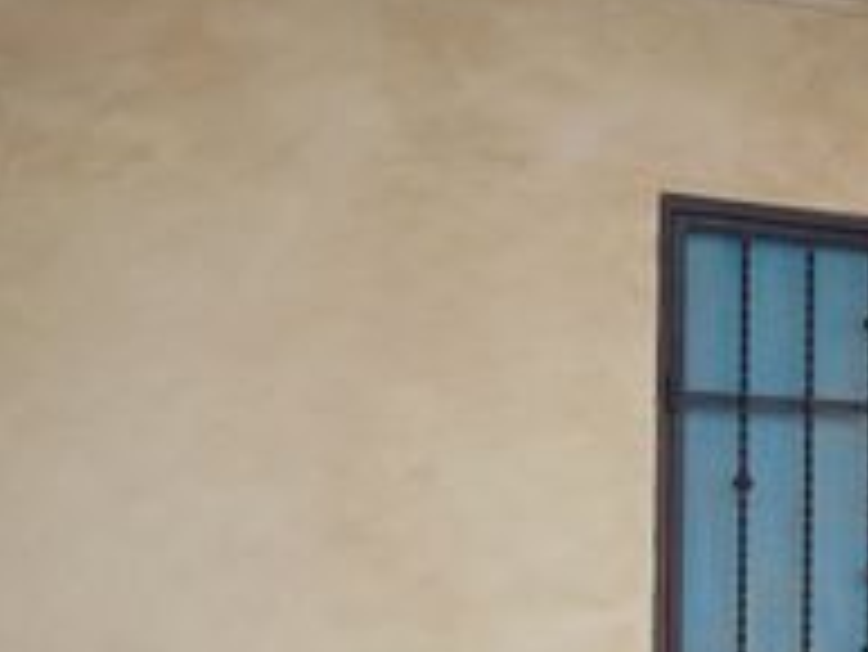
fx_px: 2108
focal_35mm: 84
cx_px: 1048
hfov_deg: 21.6
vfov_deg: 17.1
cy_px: 670
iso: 20
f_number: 1.8
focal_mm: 4
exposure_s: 1/176
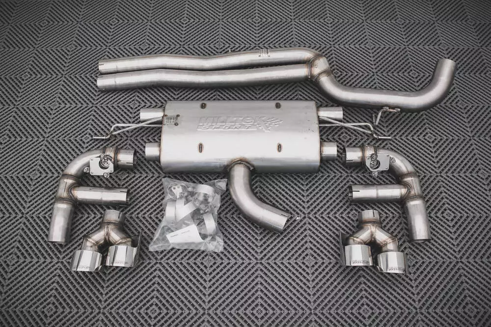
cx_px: 246
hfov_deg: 54.4
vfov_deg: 37.9
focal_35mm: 35
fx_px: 477
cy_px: 164
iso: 100
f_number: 4
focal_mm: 35
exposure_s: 1/10
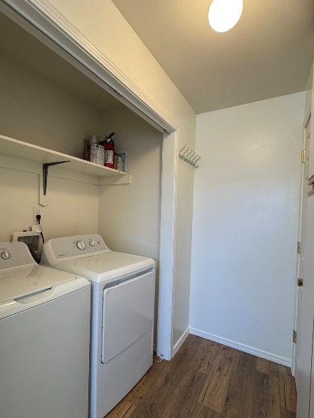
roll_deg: -1.3
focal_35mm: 18
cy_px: 218
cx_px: 131
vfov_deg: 87.7
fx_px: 218
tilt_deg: -1.7
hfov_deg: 71.1
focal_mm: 2.22
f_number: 2.2
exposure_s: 1/120
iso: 200
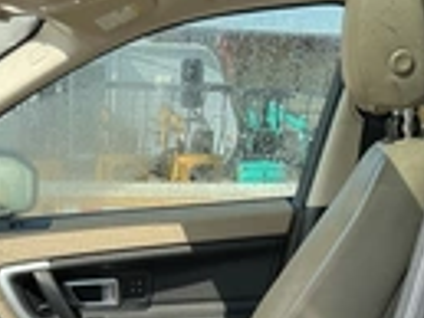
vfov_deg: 15.8
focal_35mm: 87
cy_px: 462
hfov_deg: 22.1
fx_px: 1067
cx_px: 69
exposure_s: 1/574
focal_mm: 3
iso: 25
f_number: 1.8
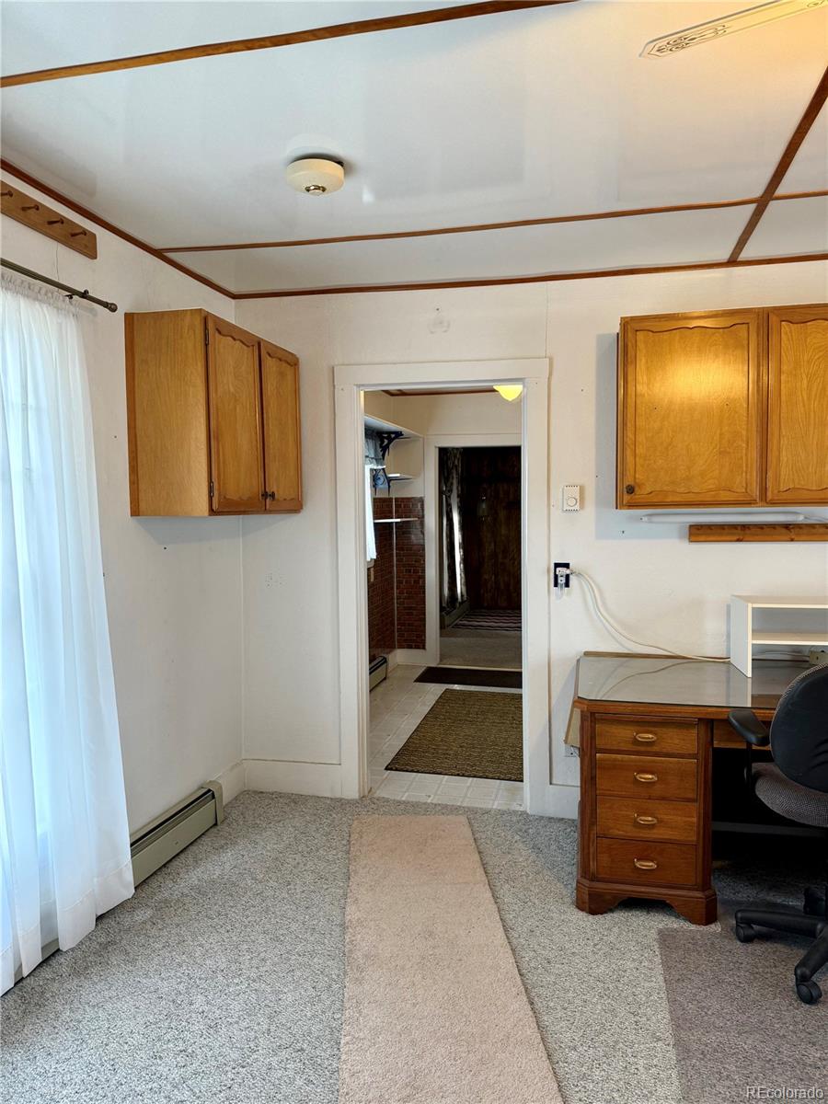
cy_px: 552
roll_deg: +1.6
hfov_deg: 56.8
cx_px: 414
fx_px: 765
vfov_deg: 71.6
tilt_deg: -2.1
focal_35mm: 24
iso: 160
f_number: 1.78
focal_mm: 6.76
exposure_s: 1/60
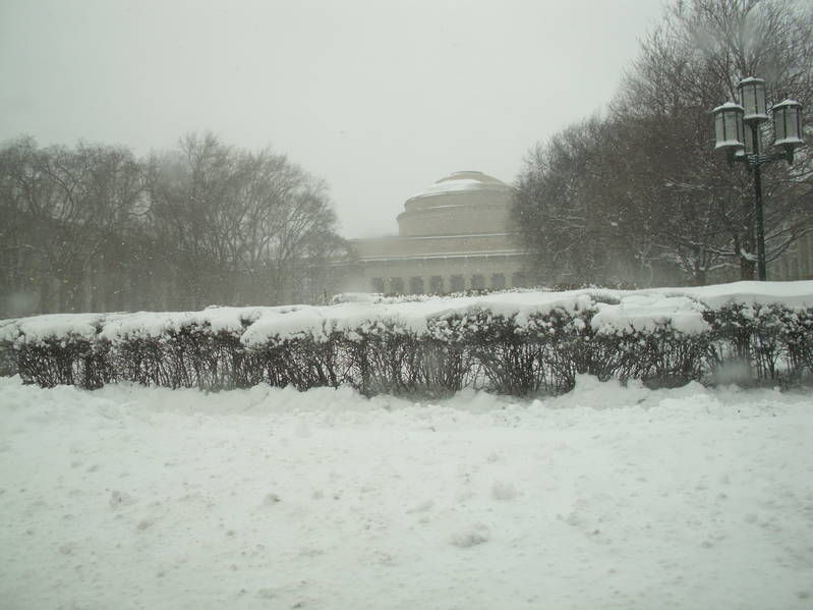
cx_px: 406
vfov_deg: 37.7
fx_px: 892
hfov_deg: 49.0
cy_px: 305
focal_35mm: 38
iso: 50
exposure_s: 1/362
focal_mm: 6.3
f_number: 2.9
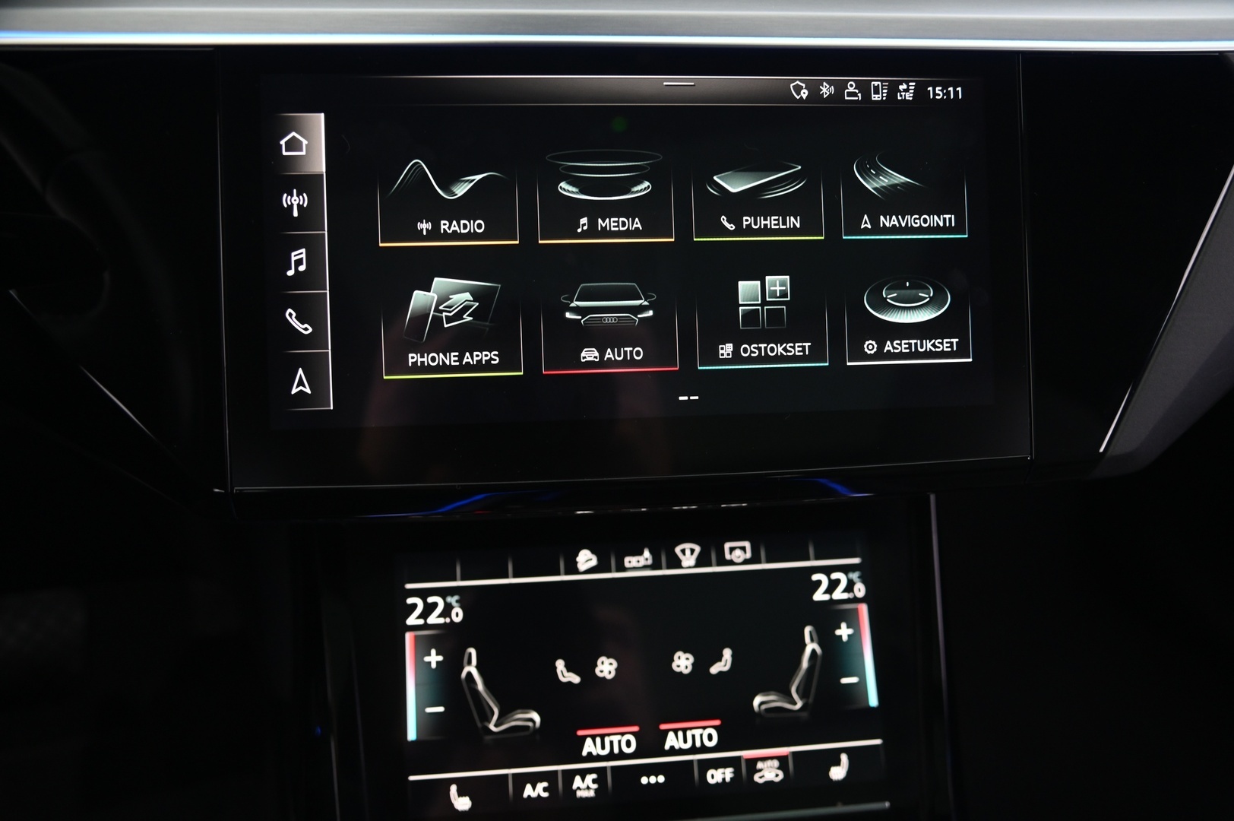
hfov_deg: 60.3
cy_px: 410
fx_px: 1062
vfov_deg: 42.3
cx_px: 617
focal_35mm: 31
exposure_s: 1/13
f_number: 4
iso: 2000
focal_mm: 31
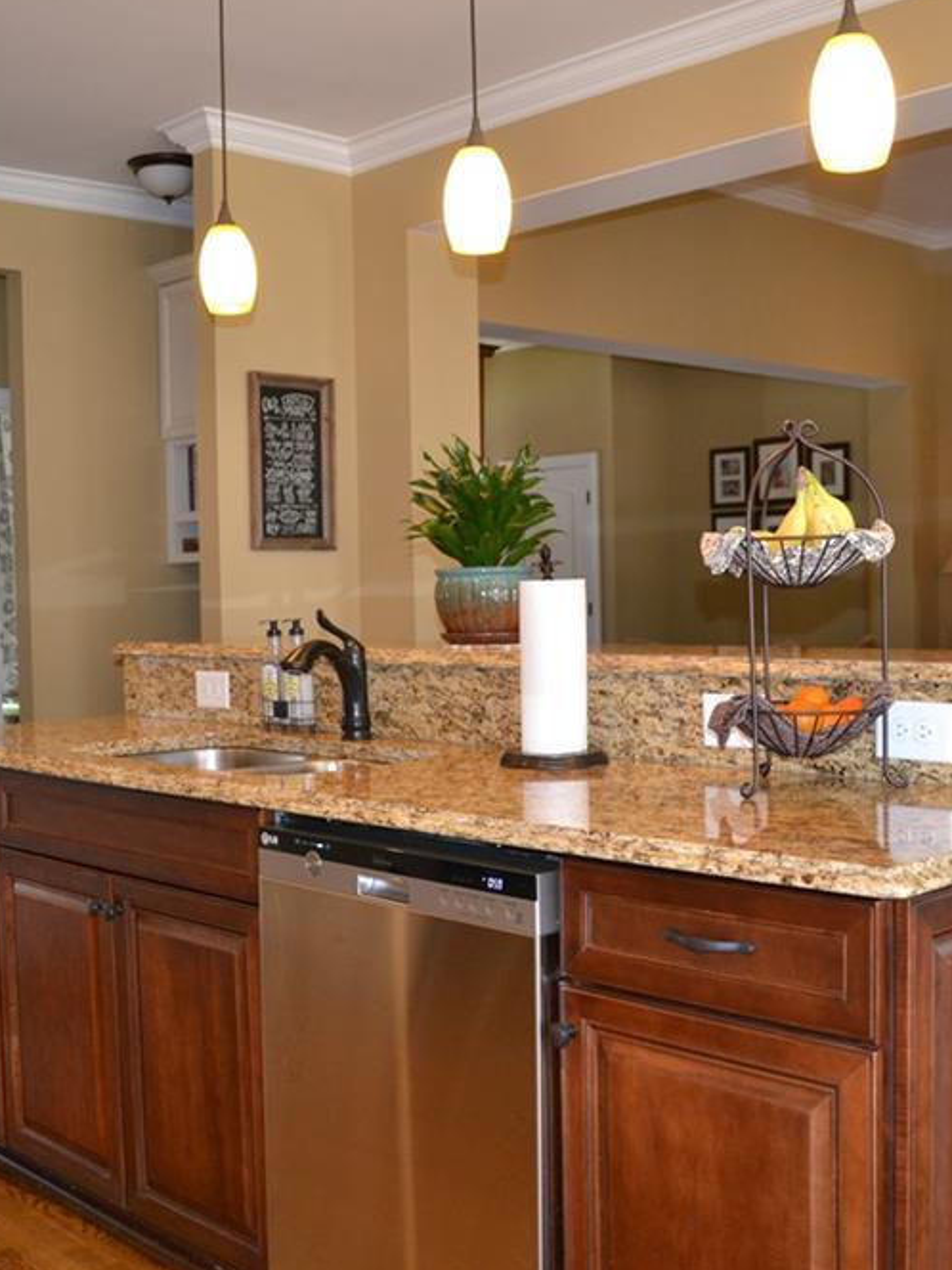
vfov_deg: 46.8
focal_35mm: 40
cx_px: 495
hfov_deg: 36.0
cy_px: 627
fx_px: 1467
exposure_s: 1/60
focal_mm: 18
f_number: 3.5
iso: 640
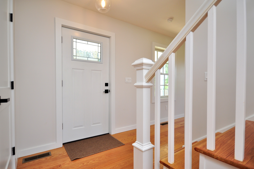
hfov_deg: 93.2
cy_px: 92
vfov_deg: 70.1
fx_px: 120
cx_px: 119
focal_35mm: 17
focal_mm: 10
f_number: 4.5
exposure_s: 1/125
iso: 200
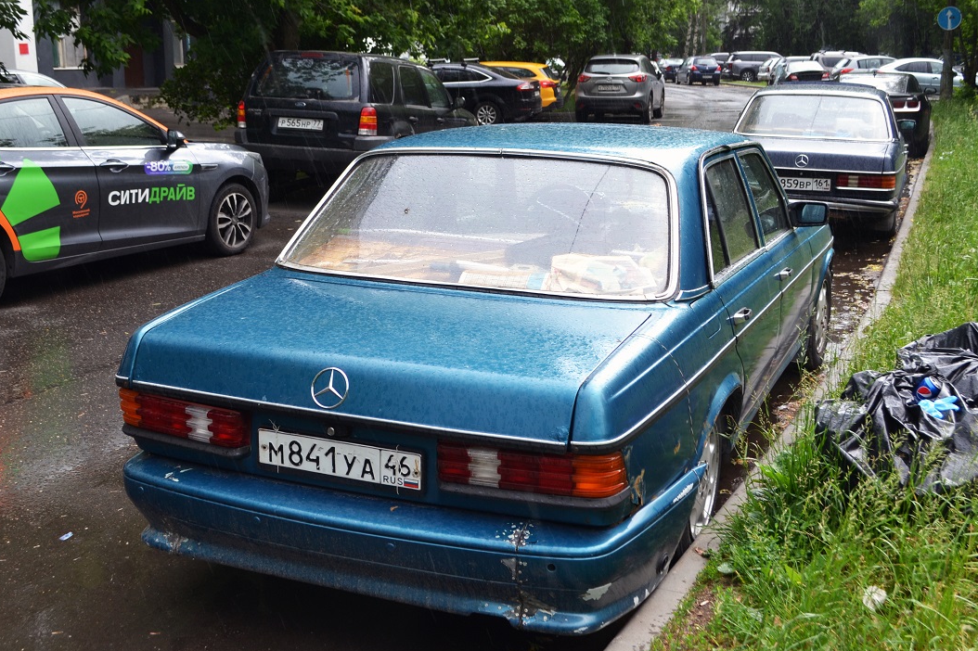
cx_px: 487
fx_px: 1113
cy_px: 315
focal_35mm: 41
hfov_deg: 47.4
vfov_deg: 32.6
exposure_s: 1/125
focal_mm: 24
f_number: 5.6
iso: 160
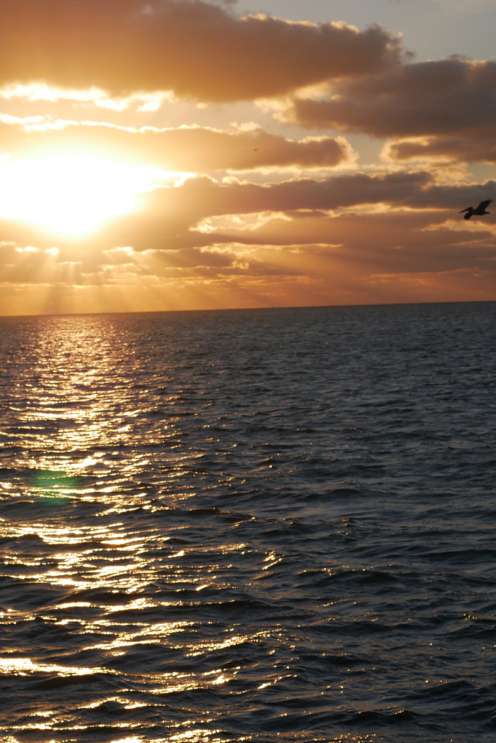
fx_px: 2417
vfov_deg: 17.5
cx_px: 55
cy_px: 371
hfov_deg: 11.6
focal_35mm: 117
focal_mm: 42
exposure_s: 1/800
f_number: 8
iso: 200
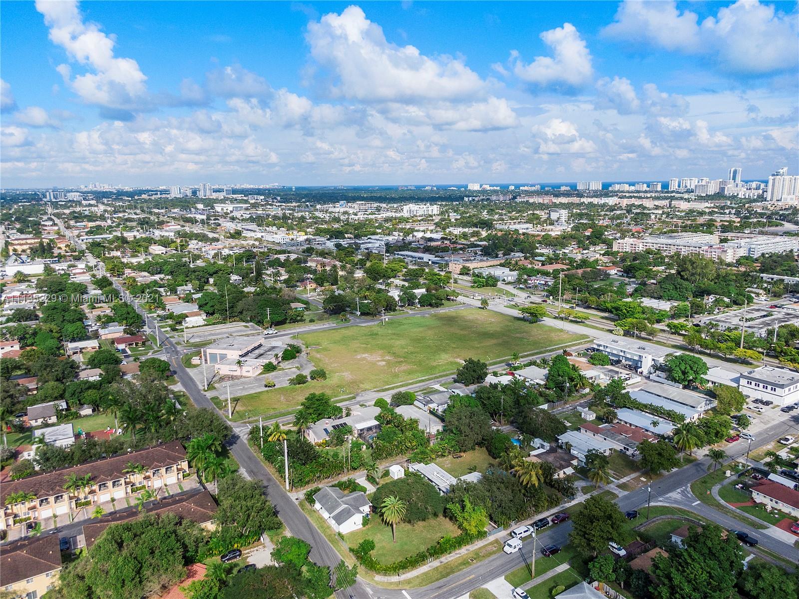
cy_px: 300
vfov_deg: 56.8
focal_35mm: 24
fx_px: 554
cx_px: 400
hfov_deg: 71.6
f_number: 2.8
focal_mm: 4.39
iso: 100
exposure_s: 1/2000
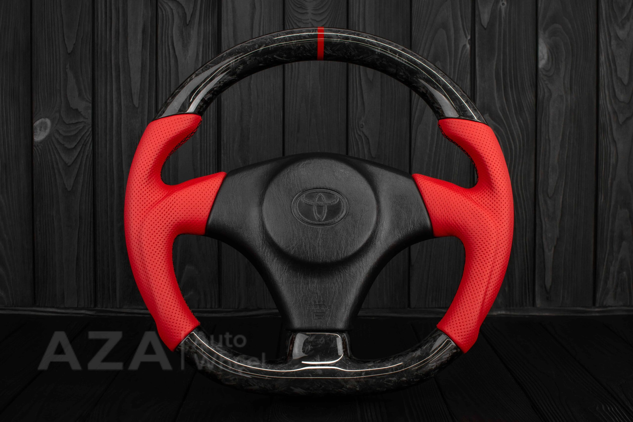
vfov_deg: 25.8
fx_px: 923
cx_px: 316
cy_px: 211
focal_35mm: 52
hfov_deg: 37.8
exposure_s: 1/125
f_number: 6.3
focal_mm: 35
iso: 500
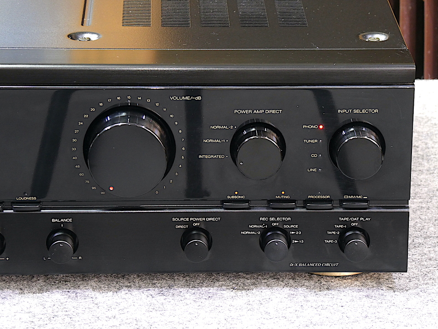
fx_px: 1911
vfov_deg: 9.8
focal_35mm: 151
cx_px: 219
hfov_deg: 13.1
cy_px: 164
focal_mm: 27.1
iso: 200
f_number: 5.4
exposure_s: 1
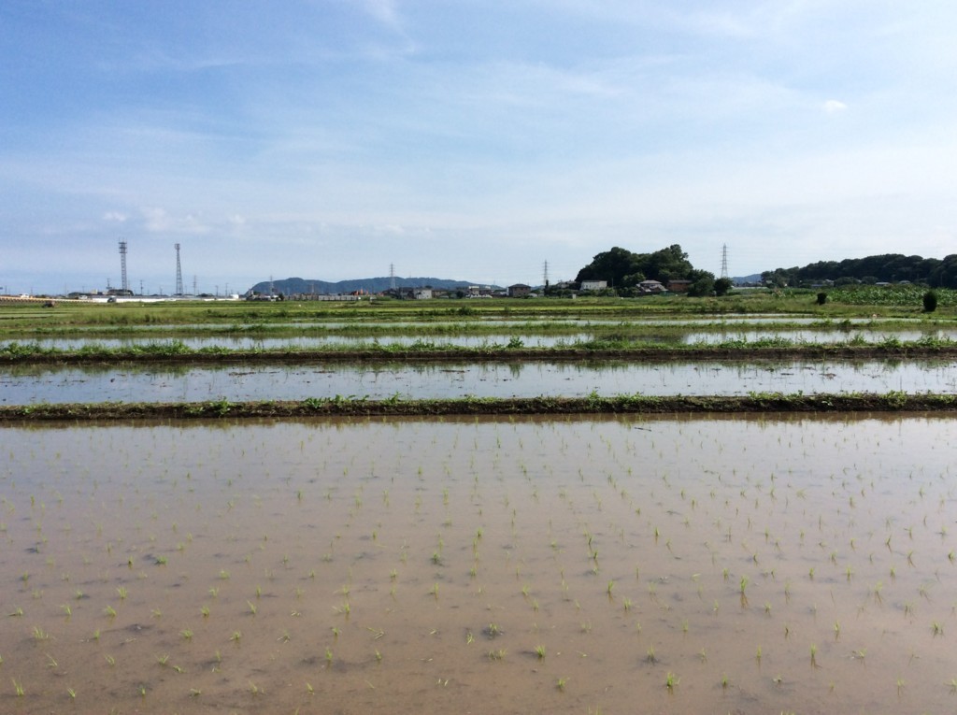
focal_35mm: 32
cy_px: 358
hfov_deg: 56.9
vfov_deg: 44.1
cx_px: 478
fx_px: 883
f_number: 2.4
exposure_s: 1/2203
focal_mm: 3.3
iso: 32
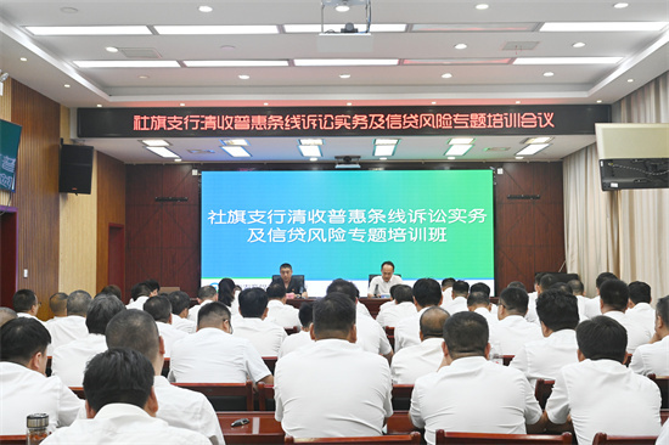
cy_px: 222
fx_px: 799
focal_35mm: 43
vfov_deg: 31.2
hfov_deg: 45.5
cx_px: 334
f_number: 6.3
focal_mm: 43
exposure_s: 1/160
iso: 1600
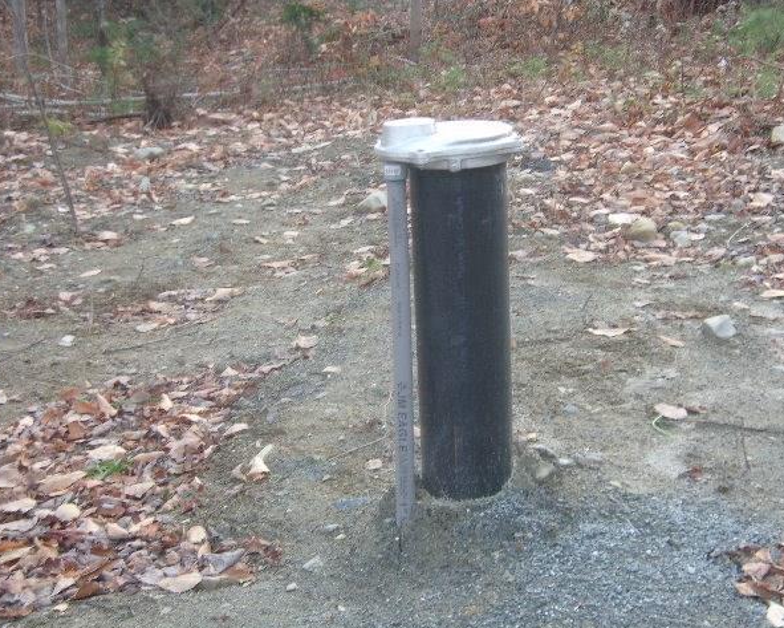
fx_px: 1717
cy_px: 317
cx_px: 410
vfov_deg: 20.7
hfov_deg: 25.7
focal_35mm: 74
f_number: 4.9
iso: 97
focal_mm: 12.5
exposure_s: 1/34
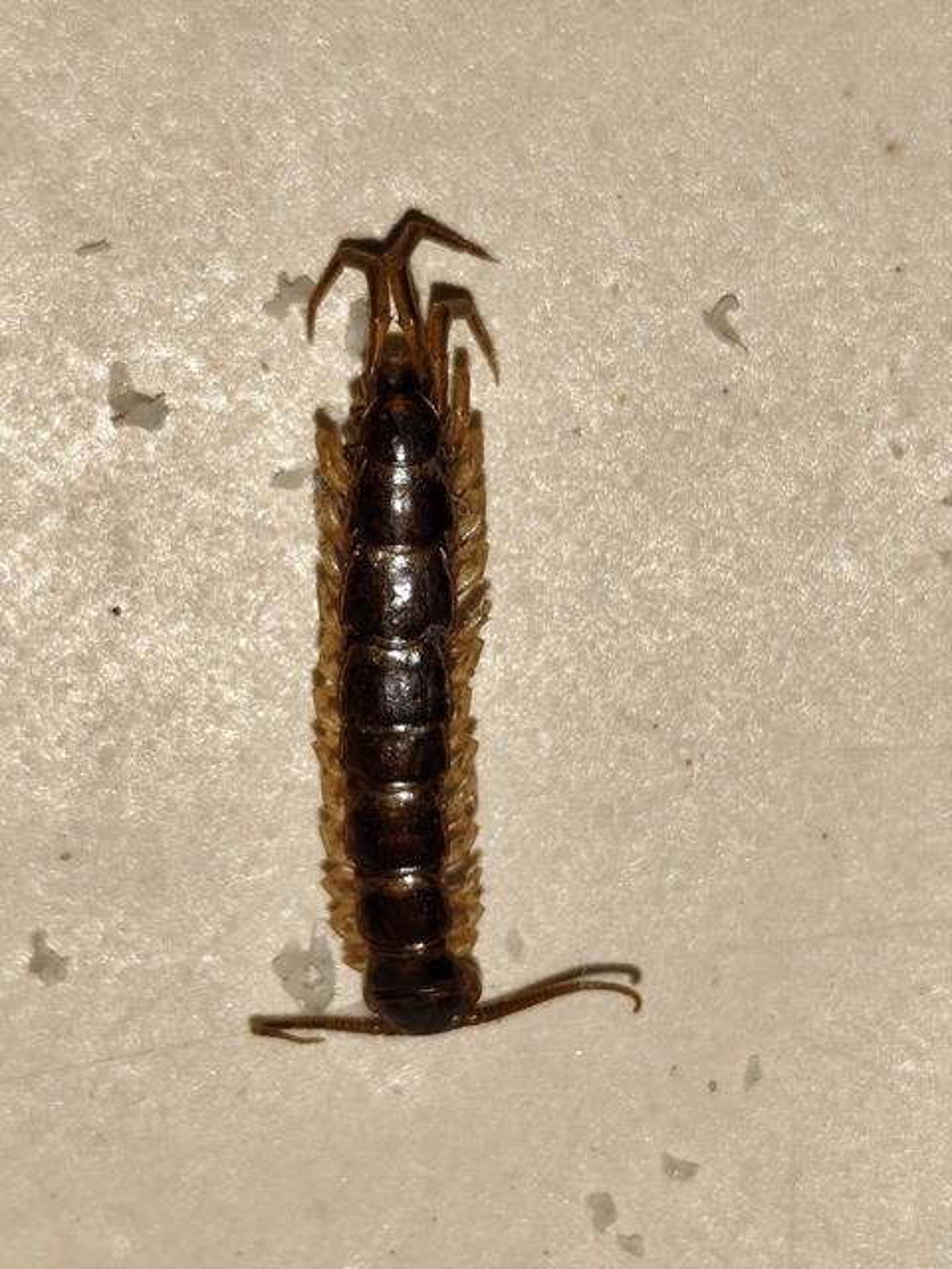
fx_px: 3374
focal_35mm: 92
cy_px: 634
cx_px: 476
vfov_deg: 21.3
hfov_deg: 16.1
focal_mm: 6.19
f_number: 1.65
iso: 250
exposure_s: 1/100
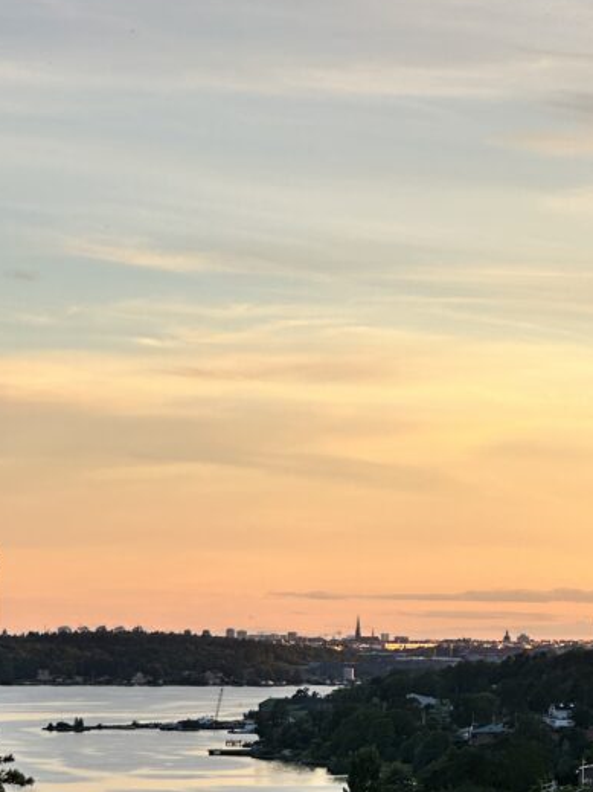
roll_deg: -1.4
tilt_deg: +1.6
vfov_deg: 13.0
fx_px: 3473
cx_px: 381
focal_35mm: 152
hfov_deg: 9.8
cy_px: 540
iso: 32
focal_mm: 9
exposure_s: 1/155
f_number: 2.8
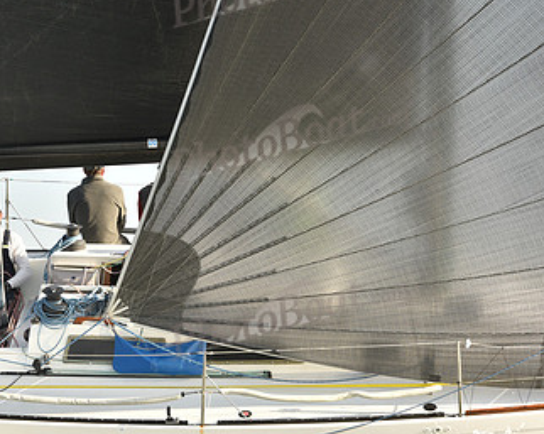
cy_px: 251
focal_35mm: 220
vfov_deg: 7.0
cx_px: 84
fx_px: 3539
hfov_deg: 8.8
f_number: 5
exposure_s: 1/800
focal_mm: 130
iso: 250
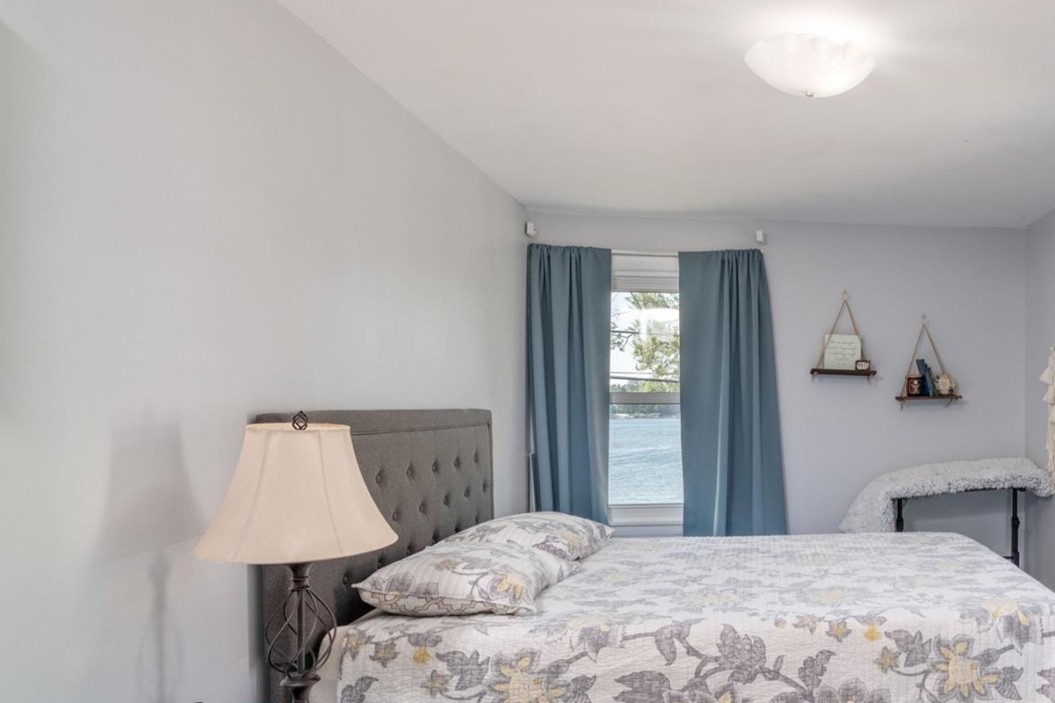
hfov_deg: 57.1
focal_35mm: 29
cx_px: 896
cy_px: 426
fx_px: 850
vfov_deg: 44.7
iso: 640
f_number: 6.4
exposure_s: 1/125
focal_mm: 11
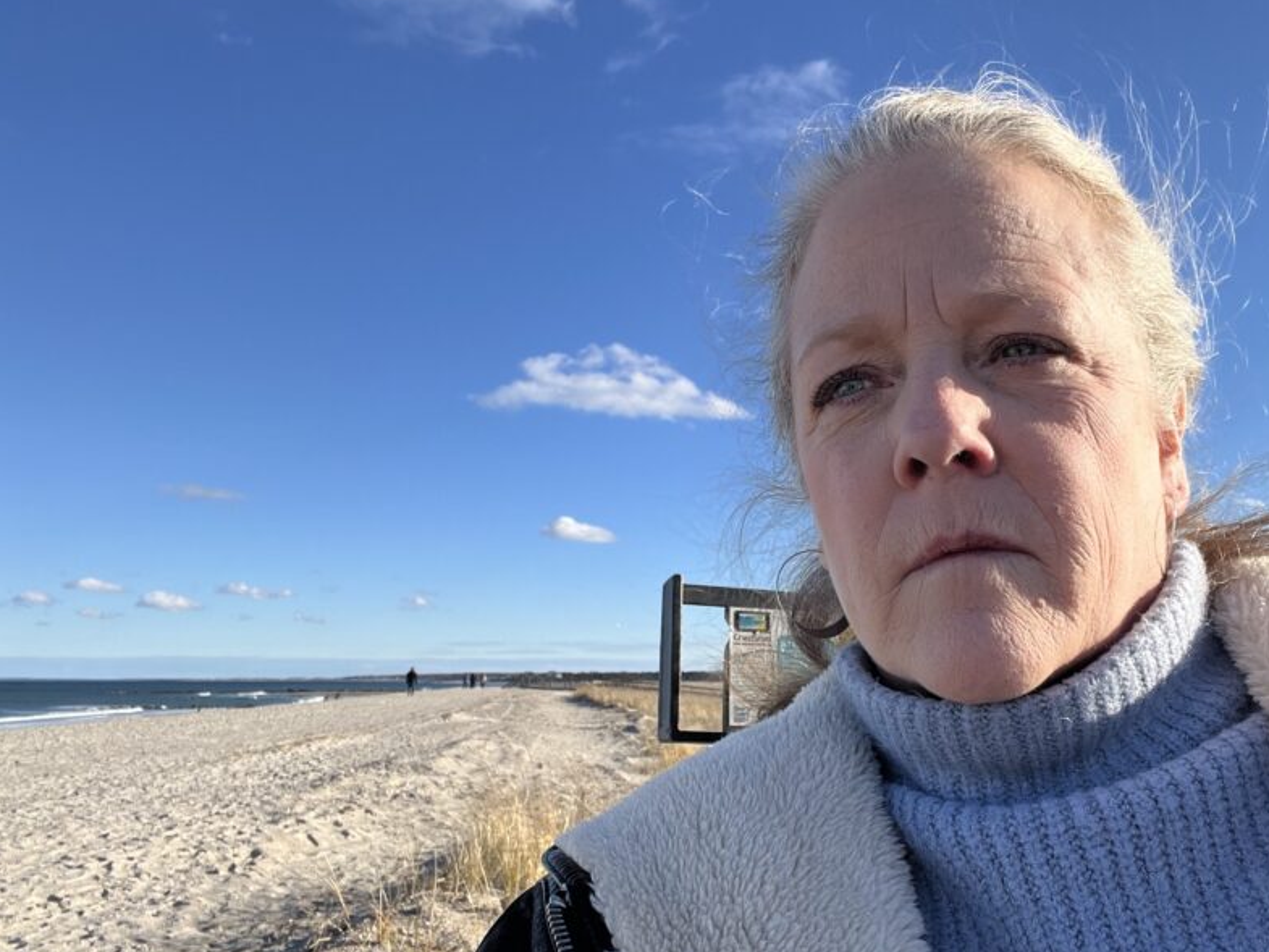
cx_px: 771
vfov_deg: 46.6
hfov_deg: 59.4
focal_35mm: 30
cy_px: 554
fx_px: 1100
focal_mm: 2.71
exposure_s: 1/871
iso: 32
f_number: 2.2
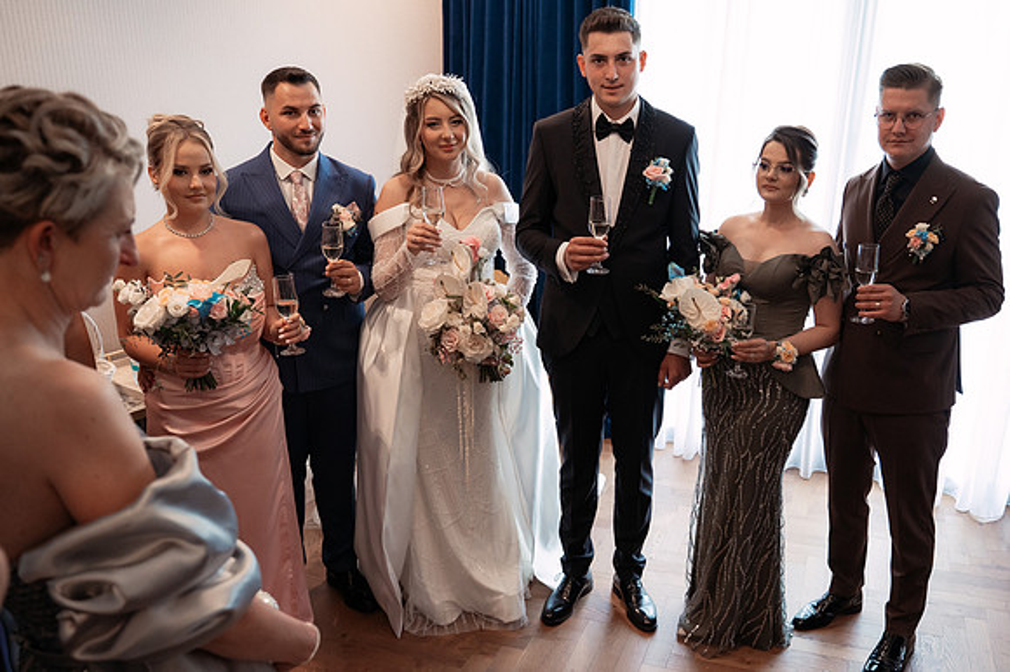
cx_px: 586
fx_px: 921
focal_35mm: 33
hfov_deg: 57.2
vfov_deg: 40.0
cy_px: 381
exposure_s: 1/250
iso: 1600
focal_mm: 28
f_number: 3.2
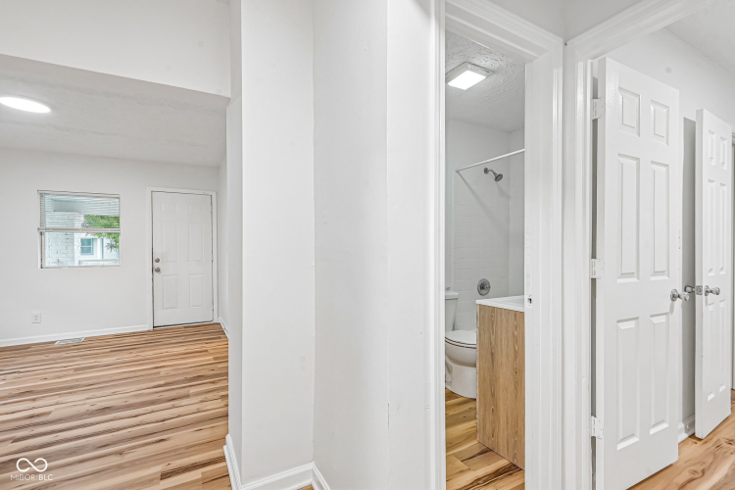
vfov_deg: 73.7
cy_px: 245
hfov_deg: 96.7
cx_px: 368
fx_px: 327
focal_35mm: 16
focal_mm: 16
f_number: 8
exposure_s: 1/15
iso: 400
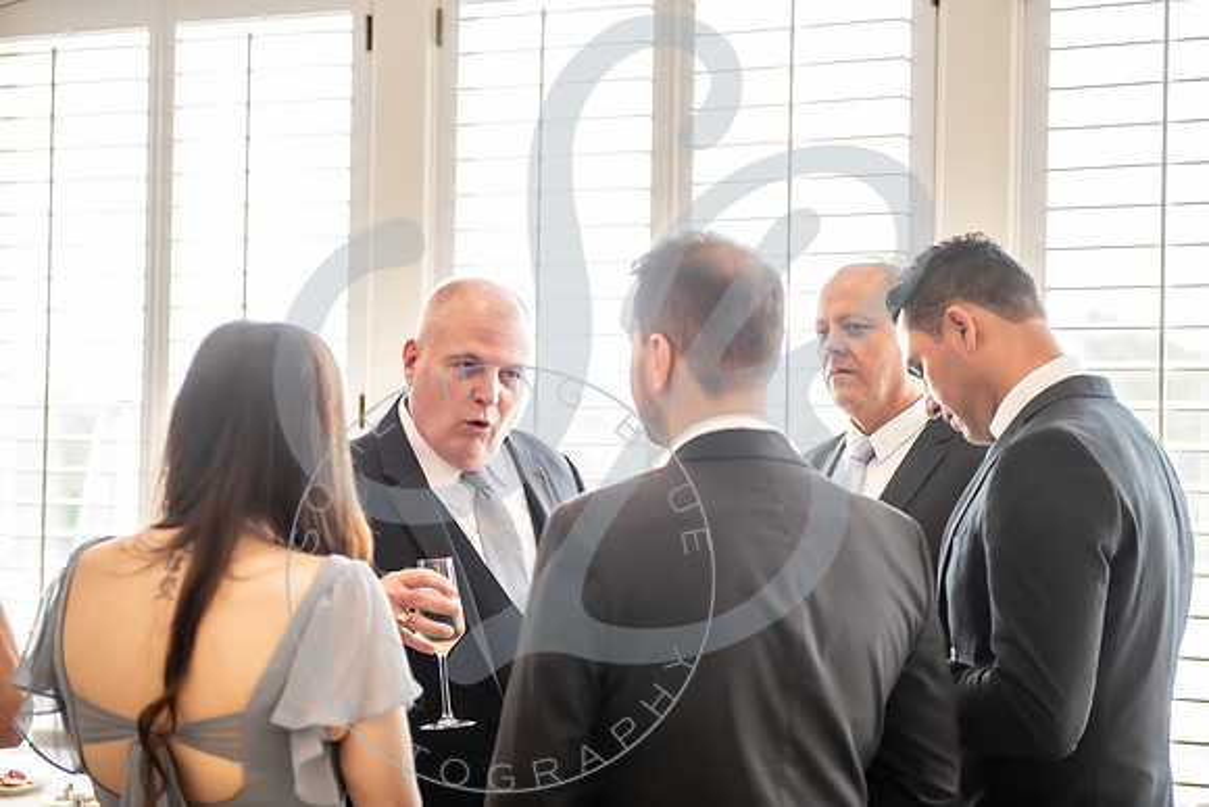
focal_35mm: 70
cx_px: 604
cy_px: 404
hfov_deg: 28.8
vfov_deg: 19.5
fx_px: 2351
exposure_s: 1/160
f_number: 2.8
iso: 400
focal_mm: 70
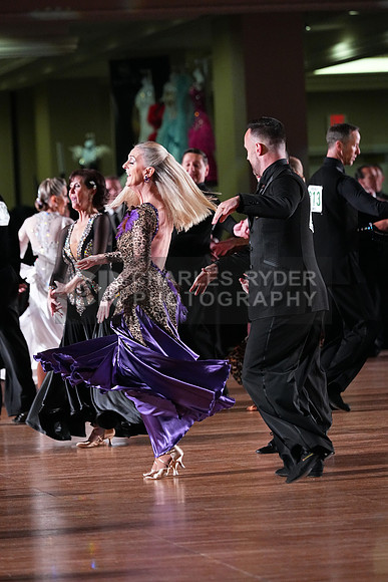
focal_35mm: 200
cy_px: 291
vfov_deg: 10.3
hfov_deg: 6.9
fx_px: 3231
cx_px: 194
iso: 8000
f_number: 5
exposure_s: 1/400
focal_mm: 200
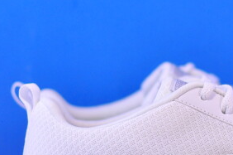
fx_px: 1376
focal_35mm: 213
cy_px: 87
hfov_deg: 9.6
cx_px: 222
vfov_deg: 6.4
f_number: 2.2
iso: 250
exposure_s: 1/320
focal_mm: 50
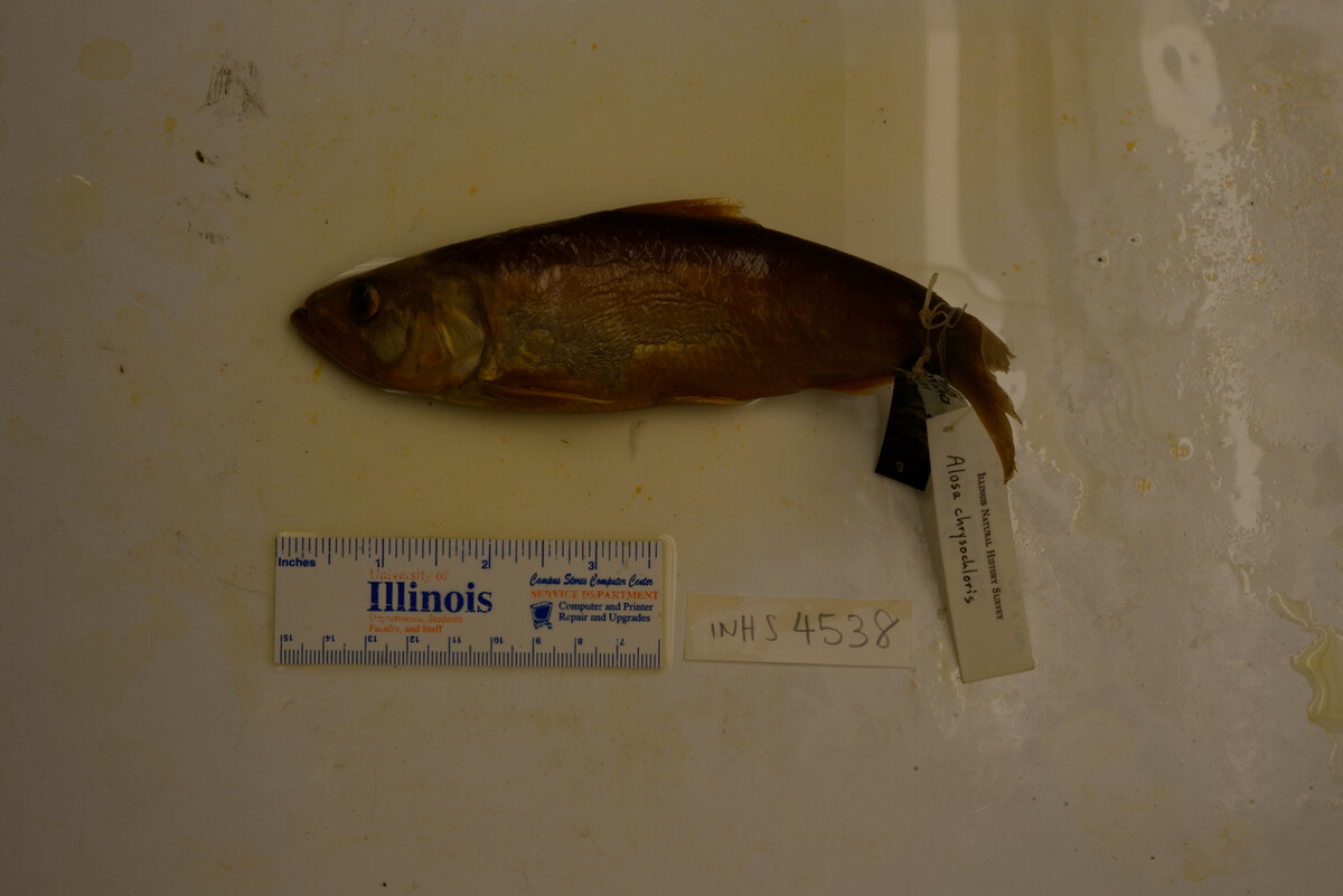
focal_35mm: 60
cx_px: 672
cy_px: 448
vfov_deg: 22.6
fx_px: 2239
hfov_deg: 33.4
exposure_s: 1/6
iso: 100
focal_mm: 60
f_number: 20
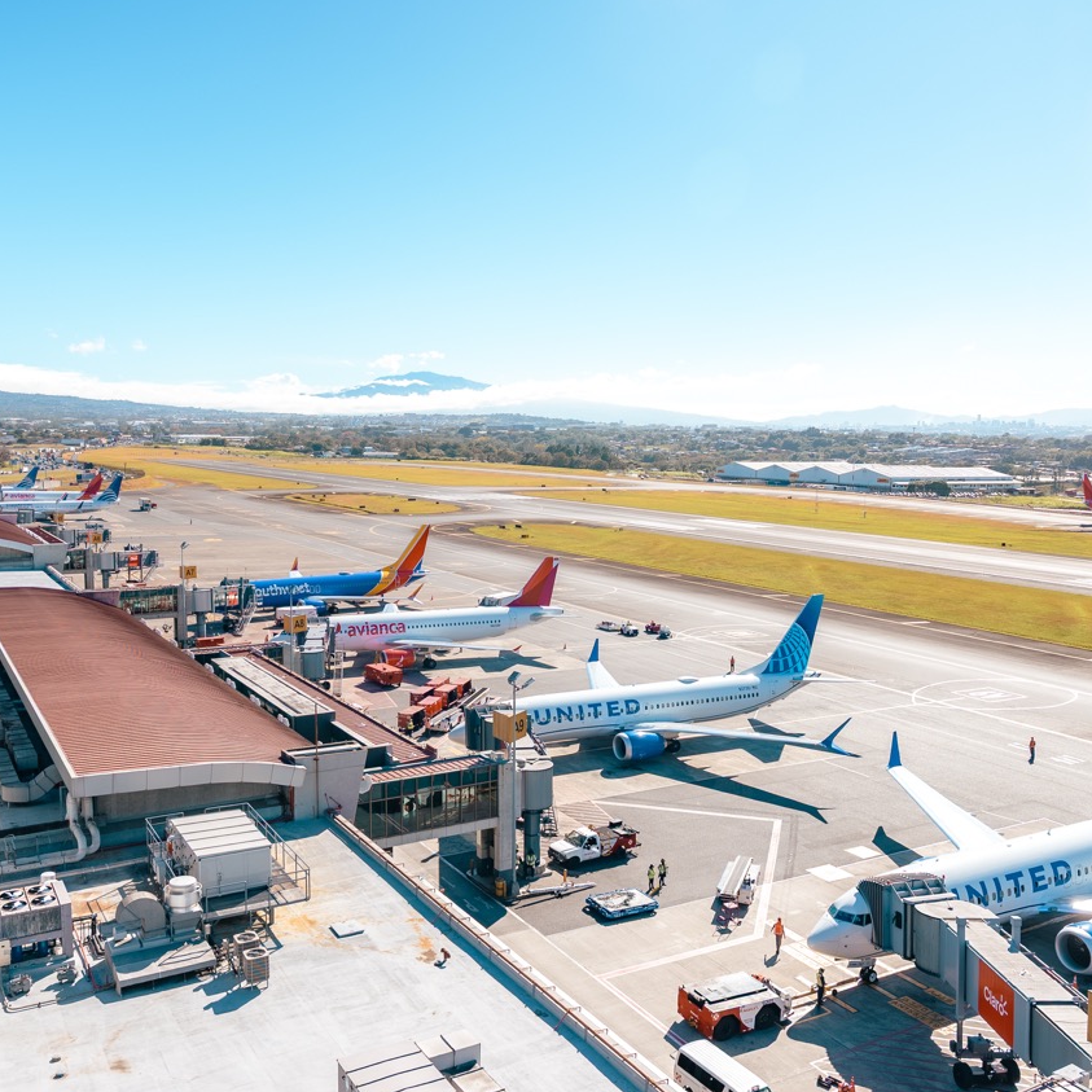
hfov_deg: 52.5
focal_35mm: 31
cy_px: 550
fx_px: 1106
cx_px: 514
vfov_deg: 52.5
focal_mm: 24
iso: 100
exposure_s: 1/125
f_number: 5.6
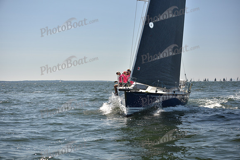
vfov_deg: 19.5
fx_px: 467
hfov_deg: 28.8
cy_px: 80
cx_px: 120
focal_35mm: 70
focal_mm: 70
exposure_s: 1/1250
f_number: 3.5
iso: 250
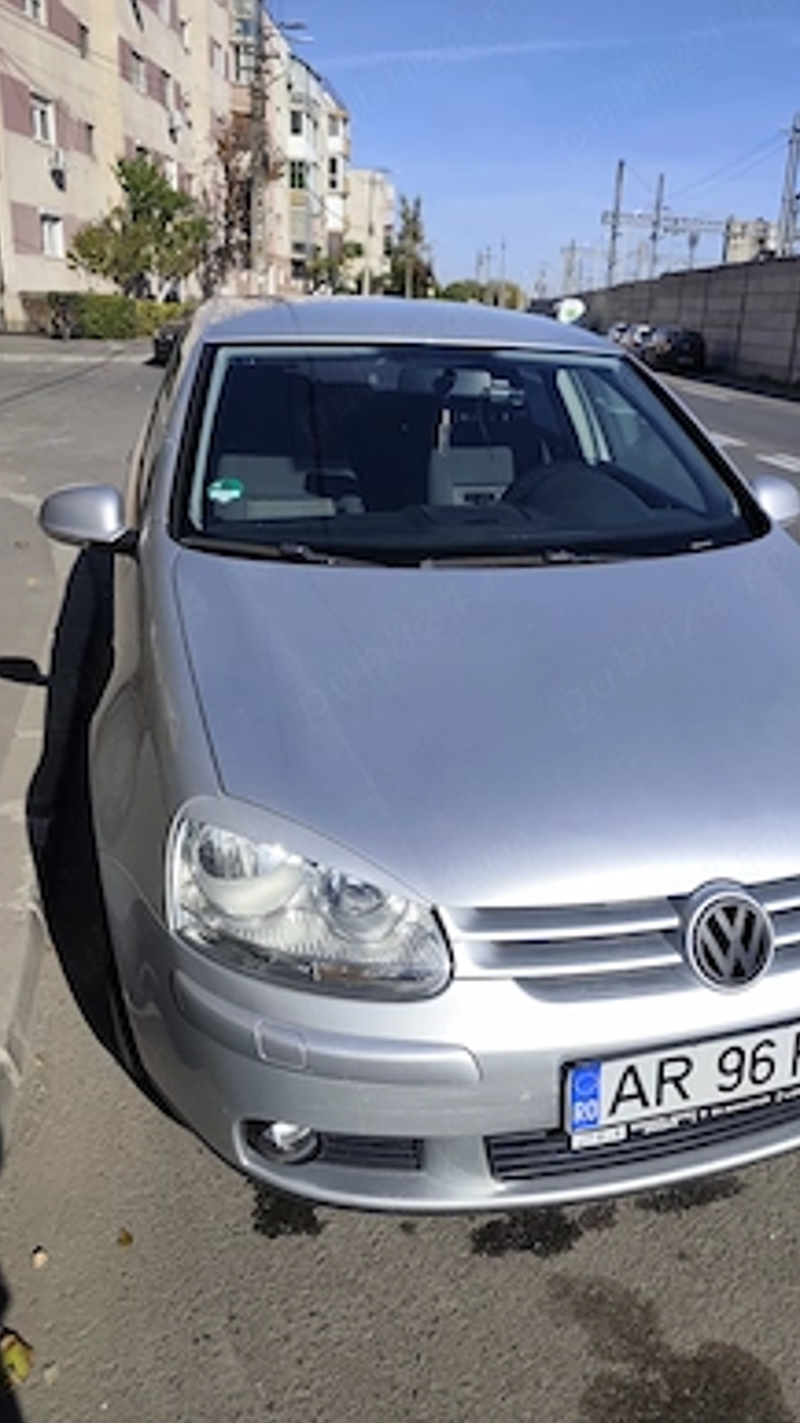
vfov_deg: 71.9
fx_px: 981
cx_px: 542
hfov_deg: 43.7
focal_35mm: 26
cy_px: 693
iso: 50
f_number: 1.65
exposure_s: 1/1244
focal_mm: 6.19
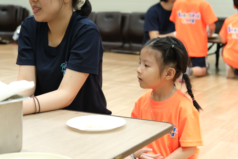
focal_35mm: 71
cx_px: 119
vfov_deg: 19.2
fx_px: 469
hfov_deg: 28.5
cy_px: 80
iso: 3200
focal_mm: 47.6
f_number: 3.5
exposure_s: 1/180
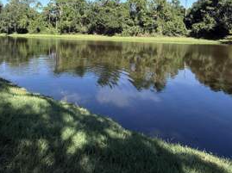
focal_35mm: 25
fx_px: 167
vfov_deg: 51.3
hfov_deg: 68.9
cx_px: 95
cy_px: 34
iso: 50
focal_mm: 2.22
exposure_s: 1/1033
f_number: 2.2
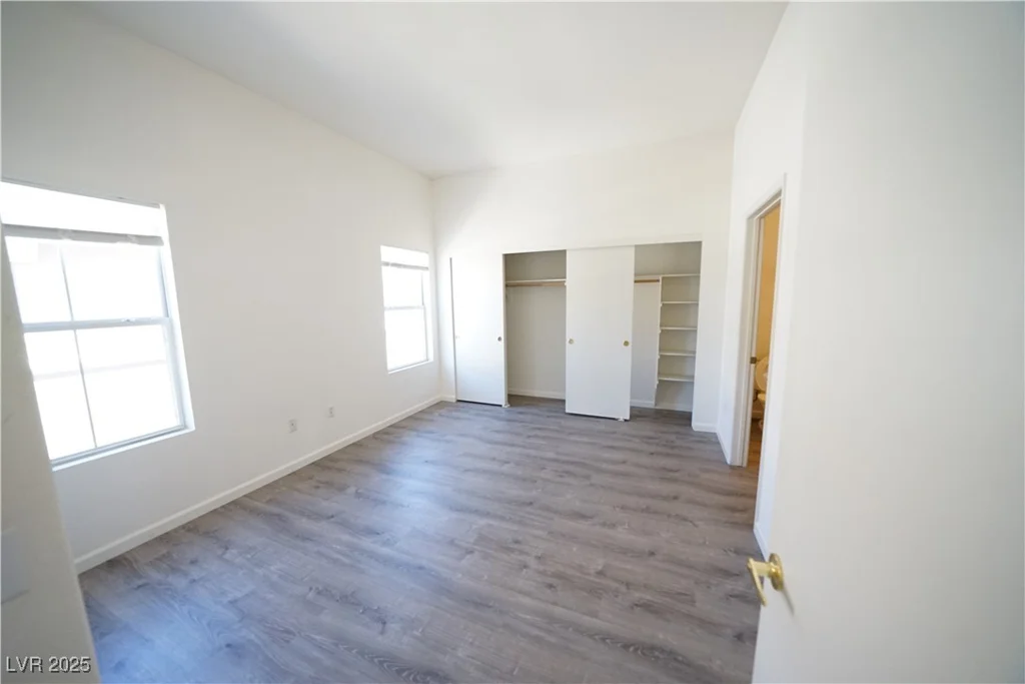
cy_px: 342
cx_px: 512
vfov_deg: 90.0
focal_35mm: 12
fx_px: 342
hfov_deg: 112.6
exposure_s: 1/250
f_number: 5
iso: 4000
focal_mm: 12
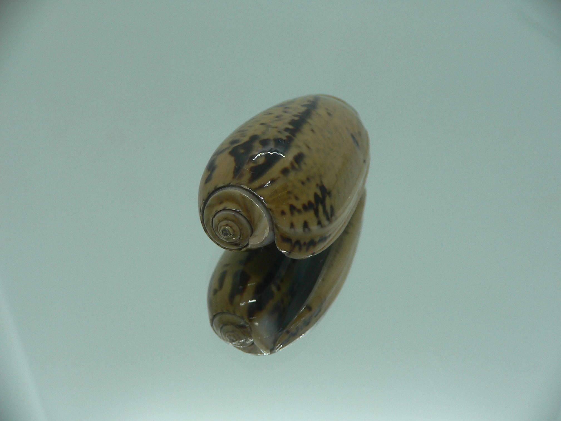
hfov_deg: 52.6
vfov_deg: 40.7
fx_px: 567
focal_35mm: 35
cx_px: 280
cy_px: 210
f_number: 2.8
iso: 80
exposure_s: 1/60
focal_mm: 4.6
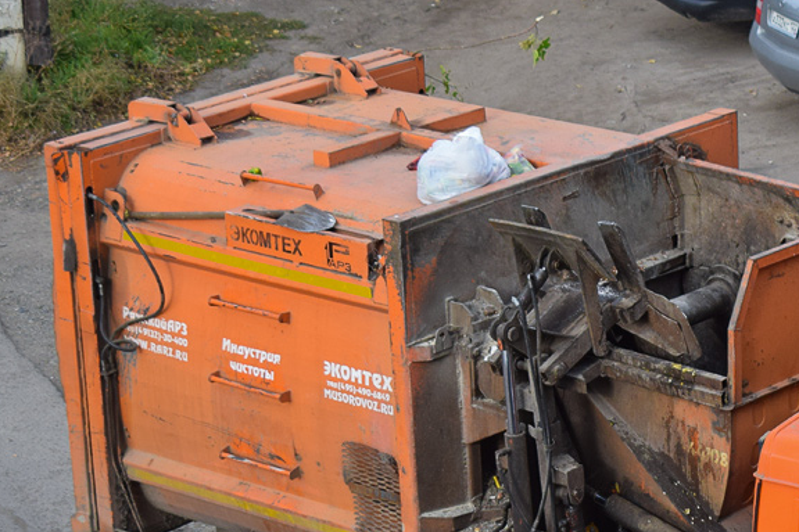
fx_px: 3329
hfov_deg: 13.6
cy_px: 449
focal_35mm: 150
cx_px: 727
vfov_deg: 9.1
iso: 400
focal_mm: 48
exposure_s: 1/640
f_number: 5.6
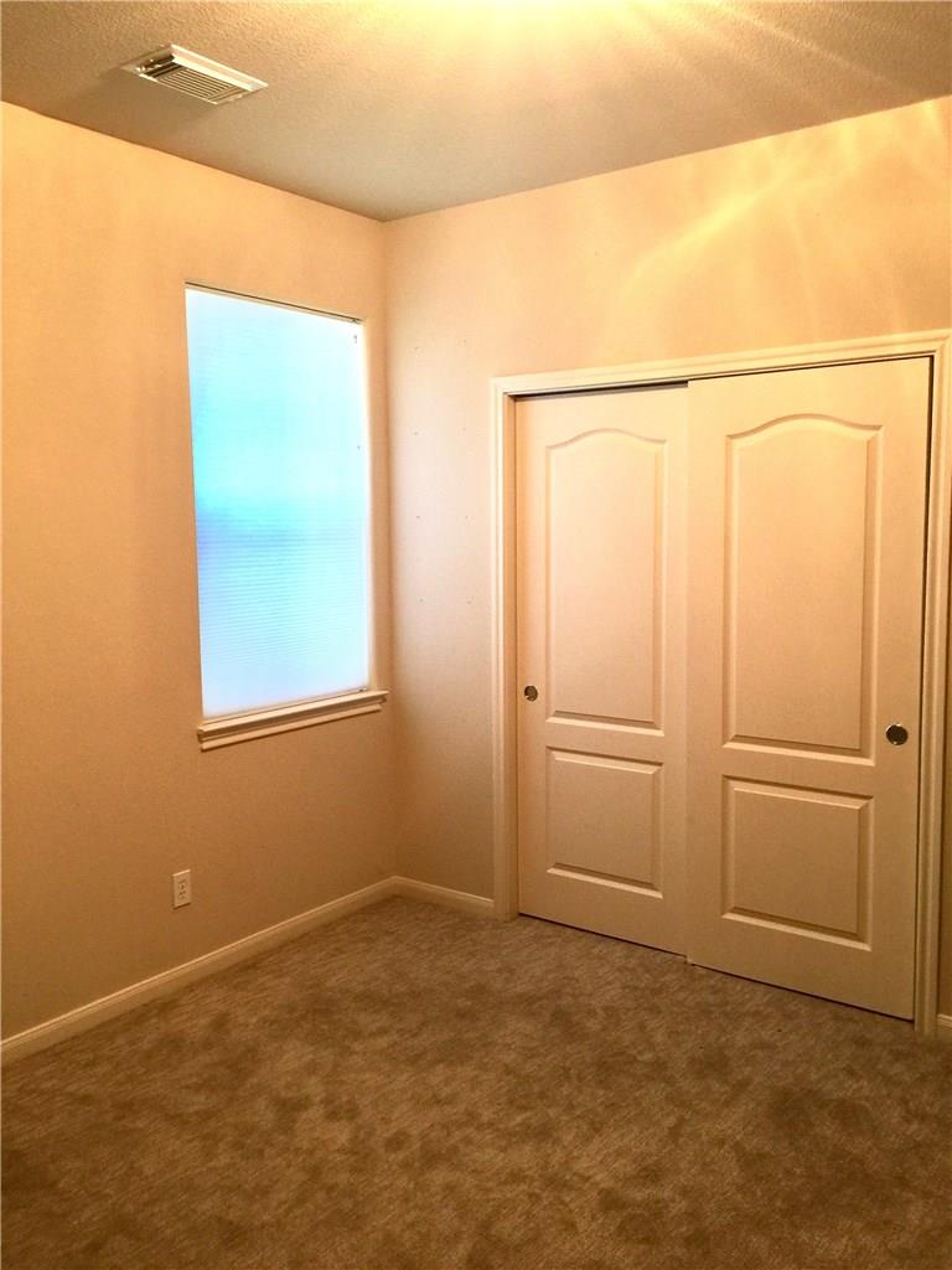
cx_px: 476
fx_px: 1063
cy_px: 635
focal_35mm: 29
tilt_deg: -4.7
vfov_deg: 61.7
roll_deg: +0.0
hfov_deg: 48.2
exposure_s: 1/15
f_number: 2.2
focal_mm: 4.15
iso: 50
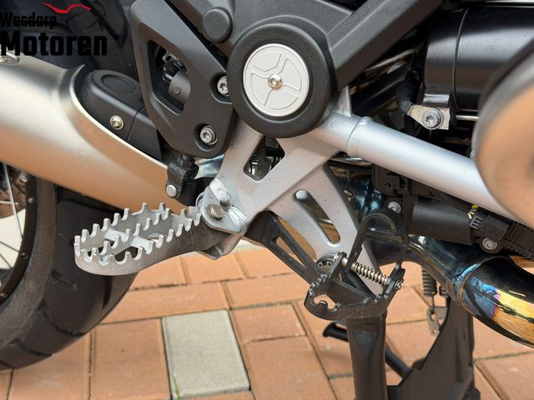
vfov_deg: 30.3
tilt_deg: -18.8
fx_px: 740
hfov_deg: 39.7
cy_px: 200
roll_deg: +1.8
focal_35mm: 48
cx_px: 267
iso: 64
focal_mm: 6.76
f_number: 1.78
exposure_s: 1/574
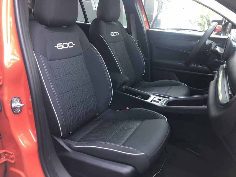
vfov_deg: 49.7
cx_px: 118
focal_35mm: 28
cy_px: 88
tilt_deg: -19.2
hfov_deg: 63.4
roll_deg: -0.5
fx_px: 191
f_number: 1.8
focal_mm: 4
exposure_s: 1/20
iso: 40
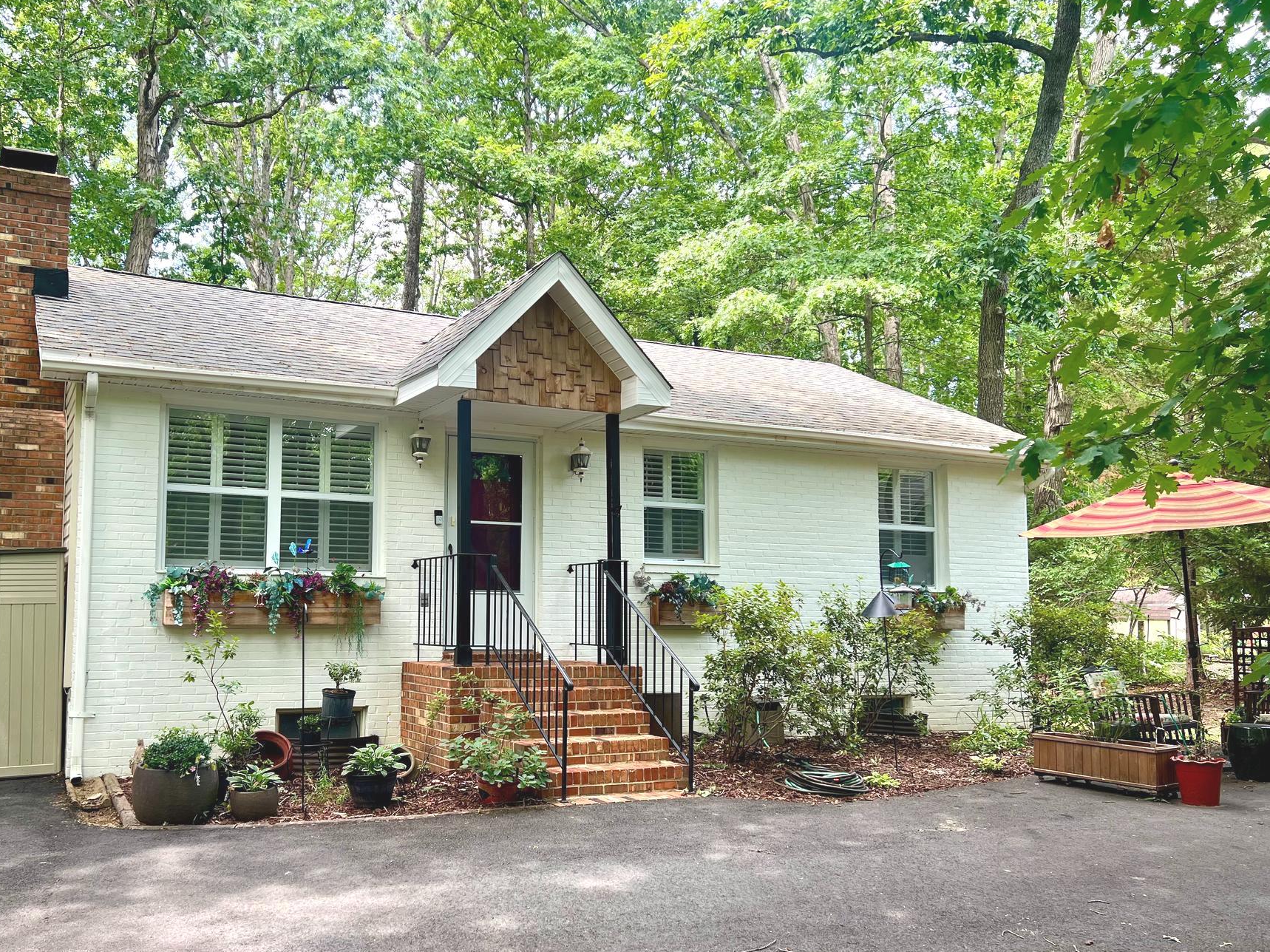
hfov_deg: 58.0
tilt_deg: +5.2
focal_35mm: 31
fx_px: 1137
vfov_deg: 45.3
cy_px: 545
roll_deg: -0.3
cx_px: 526
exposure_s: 1/121
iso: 32
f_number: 1.5
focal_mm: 5.7
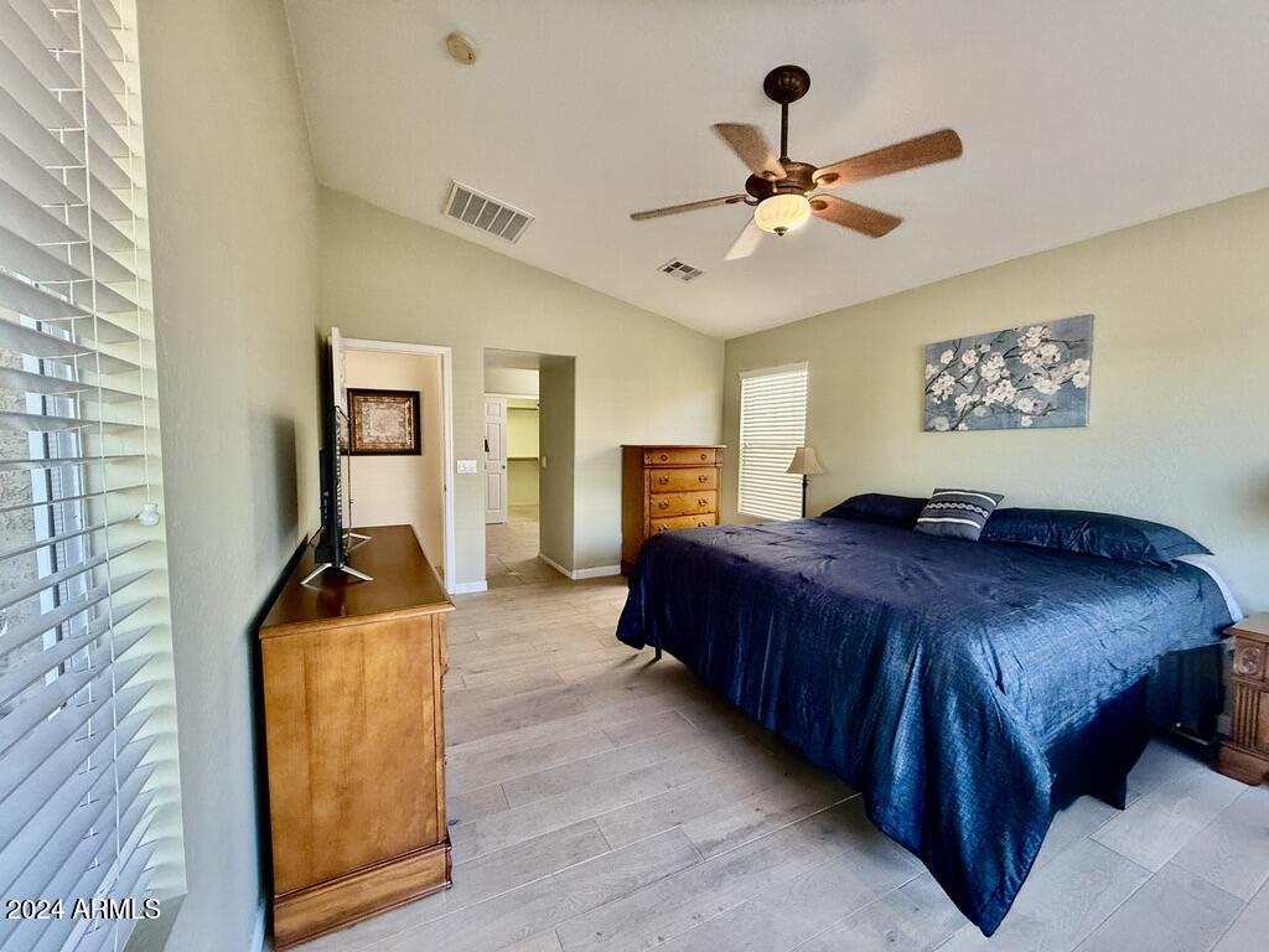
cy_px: 476
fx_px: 513
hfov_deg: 102.1
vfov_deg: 85.7
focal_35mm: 14
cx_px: 634
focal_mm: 2.22
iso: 500
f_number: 2.2
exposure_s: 1/120
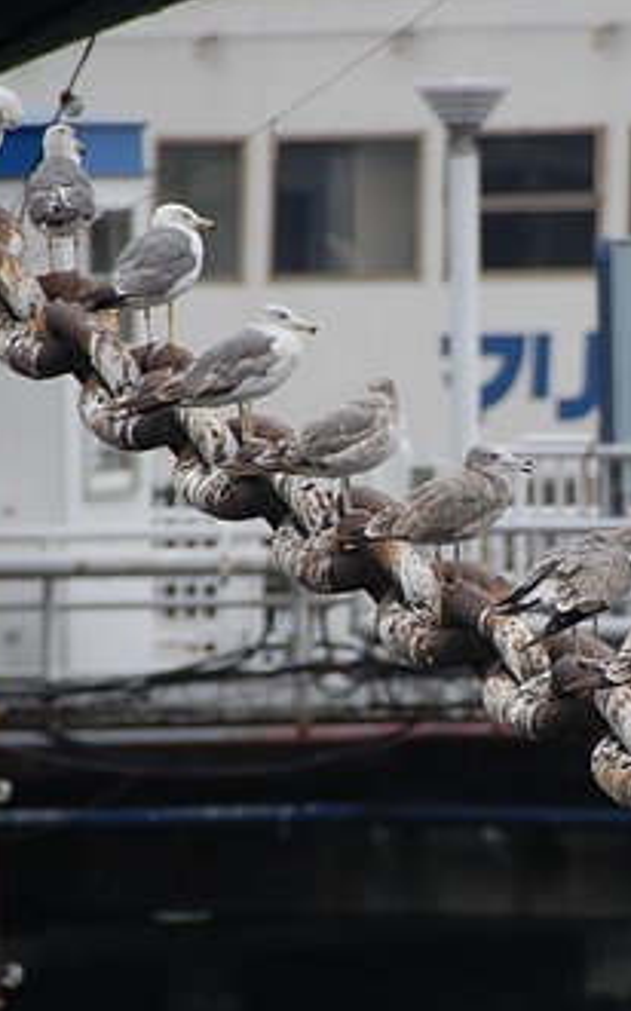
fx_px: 16358
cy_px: 513
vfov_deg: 3.5
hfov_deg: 2.2
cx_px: 512
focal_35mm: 594
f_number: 6.3
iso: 100
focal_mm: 250
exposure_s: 1/125
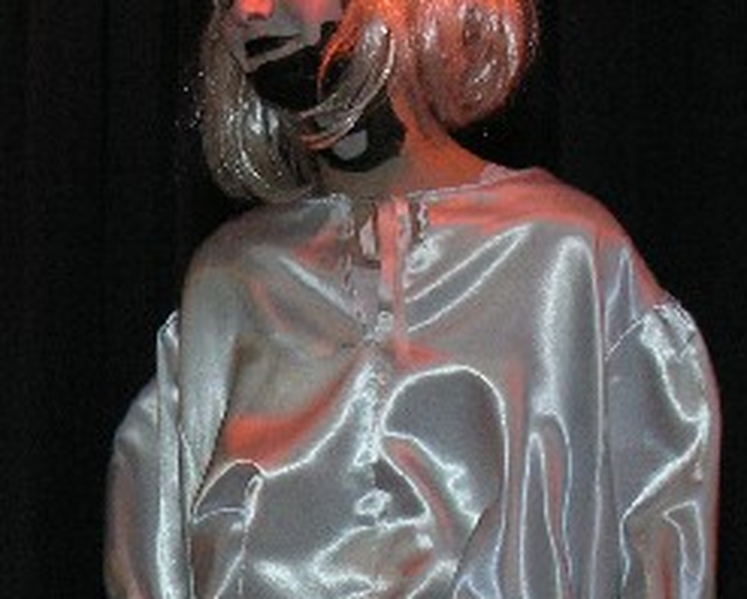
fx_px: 4469
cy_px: 514
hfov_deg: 9.5
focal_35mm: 202
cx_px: 0
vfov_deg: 7.6
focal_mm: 16.4
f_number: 4
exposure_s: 1/60.1
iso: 200
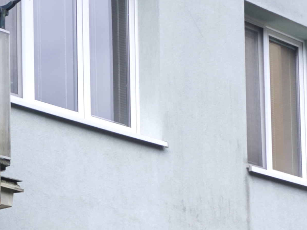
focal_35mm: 167
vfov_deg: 8.6
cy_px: 365
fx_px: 1481
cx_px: 38
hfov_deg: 11.8
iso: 64
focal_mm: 6.55
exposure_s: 1/100
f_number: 1.6
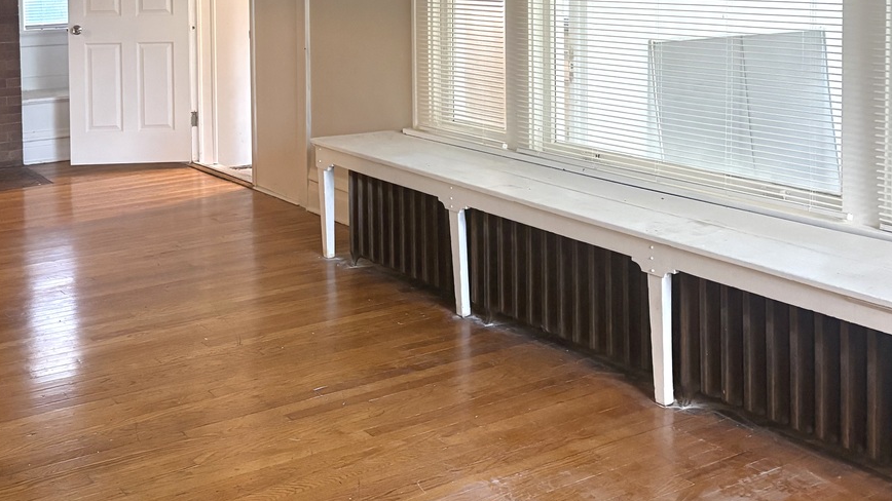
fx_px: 1112
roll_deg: +2.5
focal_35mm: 47
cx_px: 244
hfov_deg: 42.6
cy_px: 0
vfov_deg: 24.3
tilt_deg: -3.9
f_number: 1.6
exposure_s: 1/60
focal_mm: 5.96
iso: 500
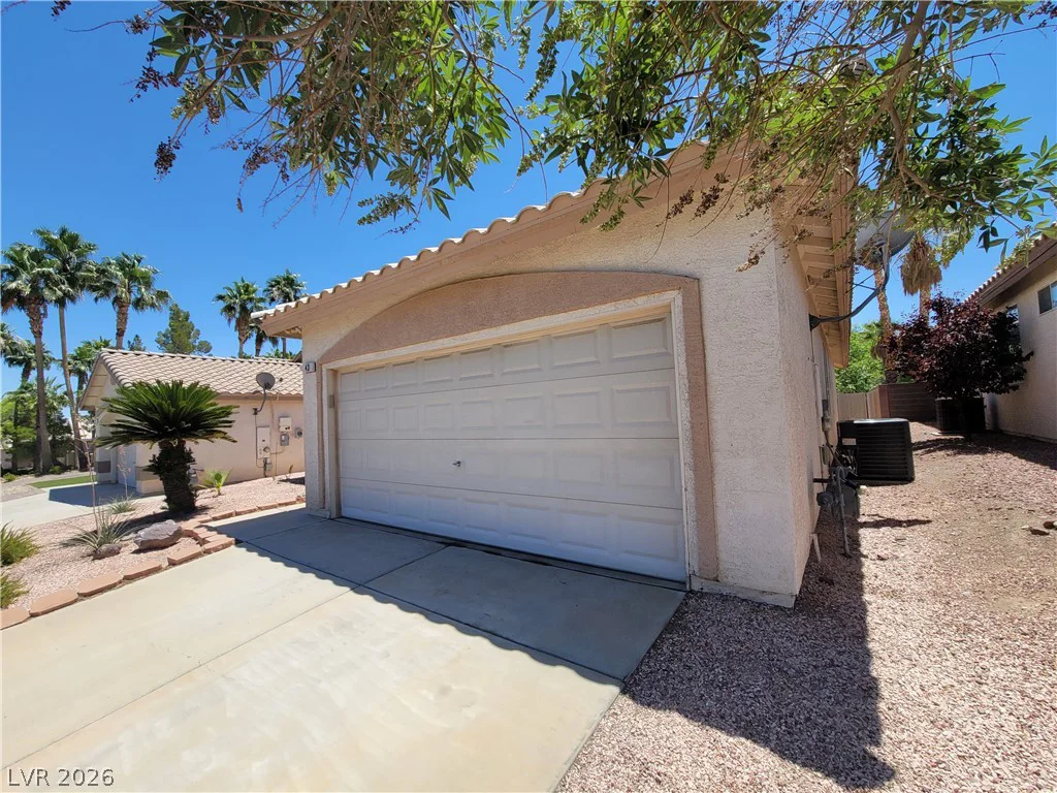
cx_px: 528
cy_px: 396
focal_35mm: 13
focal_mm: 2.2
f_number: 2.2
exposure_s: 1/1839
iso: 64
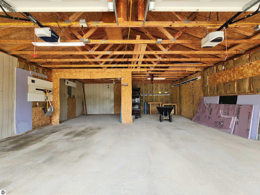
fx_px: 98
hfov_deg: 106.2
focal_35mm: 13
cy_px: 98
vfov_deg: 89.9
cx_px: 130
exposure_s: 1/120
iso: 64
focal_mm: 2.2
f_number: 2.2
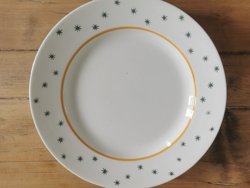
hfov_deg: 58.2
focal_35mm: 31
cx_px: 140
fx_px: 224
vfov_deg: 45.4
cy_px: 94
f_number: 1.8
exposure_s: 1/100
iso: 50
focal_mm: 5.58
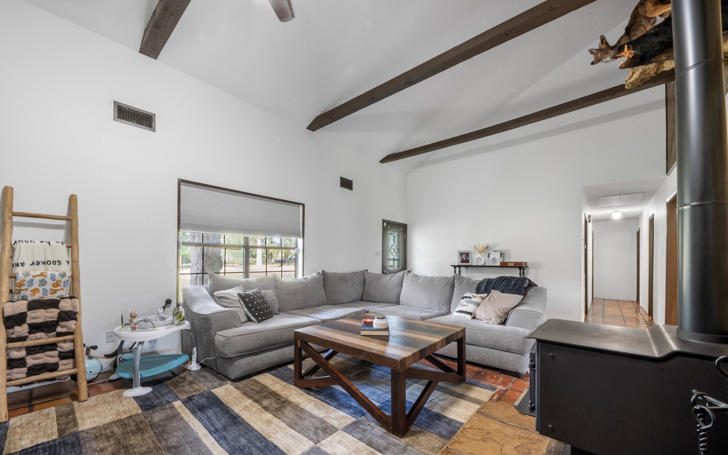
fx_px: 278
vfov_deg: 78.3
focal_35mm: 14
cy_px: 254
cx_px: 359
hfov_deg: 105.3
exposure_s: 8
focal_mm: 13
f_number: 9
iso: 250
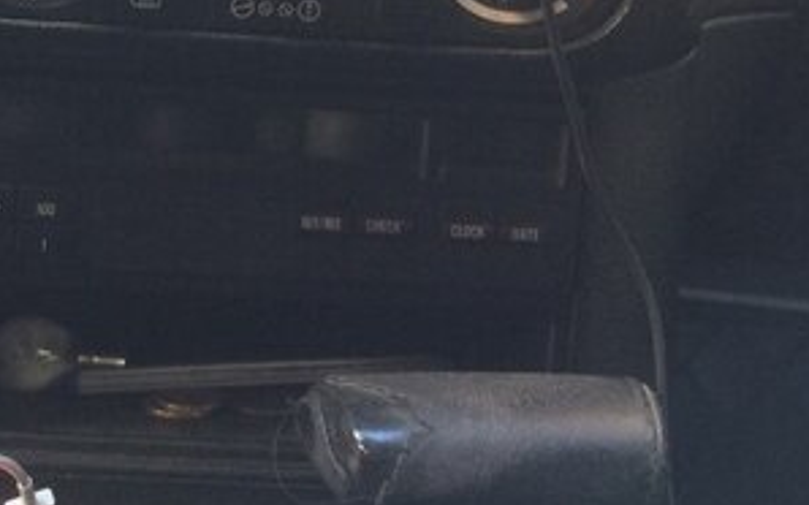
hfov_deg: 30.1
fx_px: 1499
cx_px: 326
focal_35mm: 68
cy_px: -137
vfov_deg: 18.0
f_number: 2.2
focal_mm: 4.15
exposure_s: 1/33
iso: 100
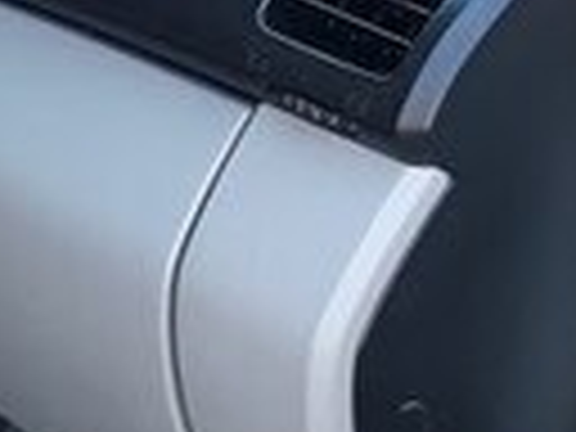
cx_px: -648
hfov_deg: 12.2
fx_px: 2313
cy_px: -43
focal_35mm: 139
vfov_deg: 10.5
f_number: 1.9
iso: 50
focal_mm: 3.6
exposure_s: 1/50
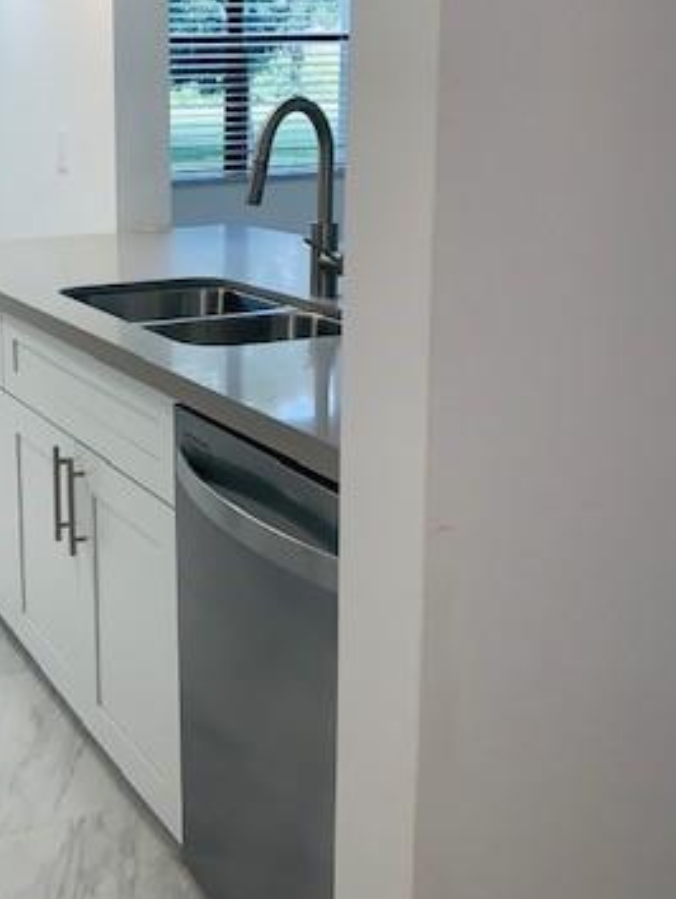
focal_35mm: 47
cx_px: 94
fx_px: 1222
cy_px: 356
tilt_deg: -11.3
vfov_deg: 40.2
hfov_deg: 29.9
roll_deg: +2.4
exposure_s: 1/121
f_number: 1.8
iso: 32
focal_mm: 4.25
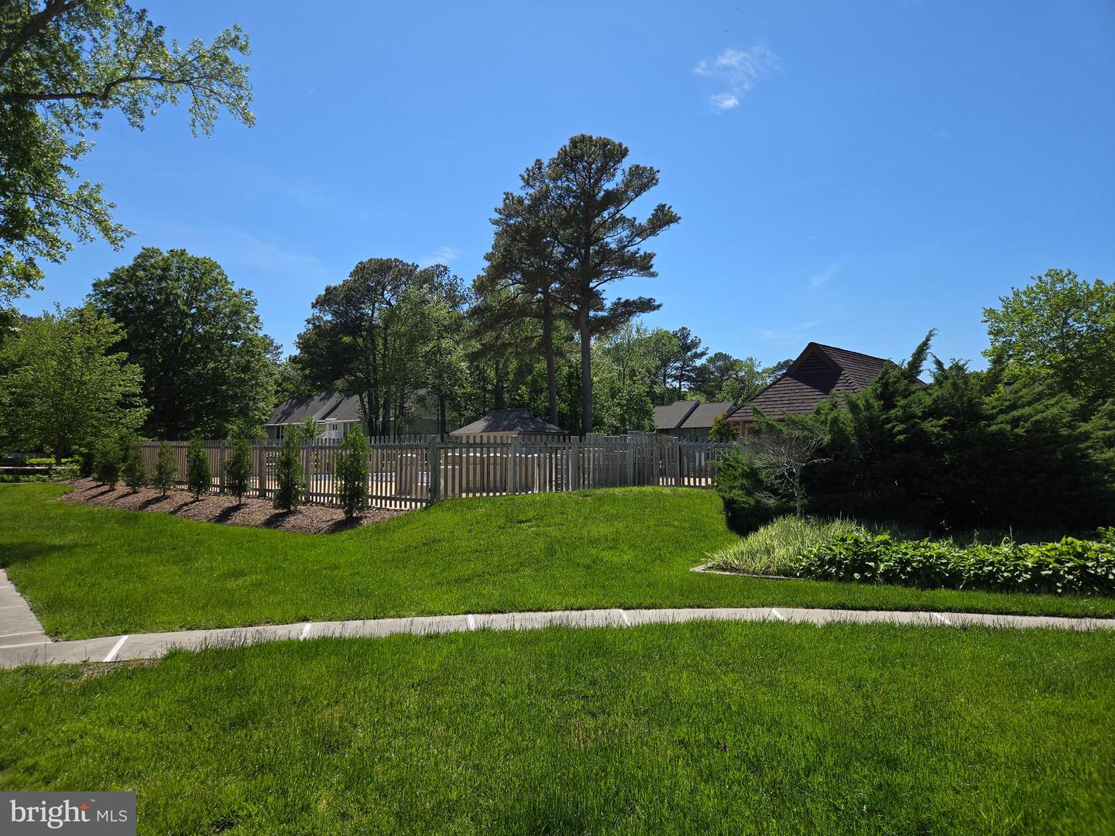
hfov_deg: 73.9
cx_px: 558
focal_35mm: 23
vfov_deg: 58.9
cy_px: 418
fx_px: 741
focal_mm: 5.4
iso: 25
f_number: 1.8
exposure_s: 1/1957
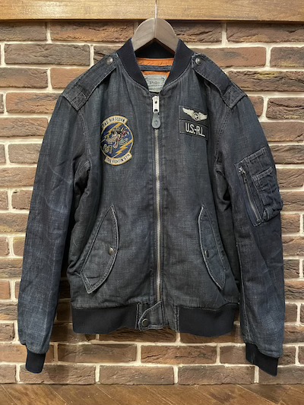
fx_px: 304
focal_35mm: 26
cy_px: 202
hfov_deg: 53.1
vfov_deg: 67.3
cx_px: 152
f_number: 1.6
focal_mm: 4.2
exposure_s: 1/30
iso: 800
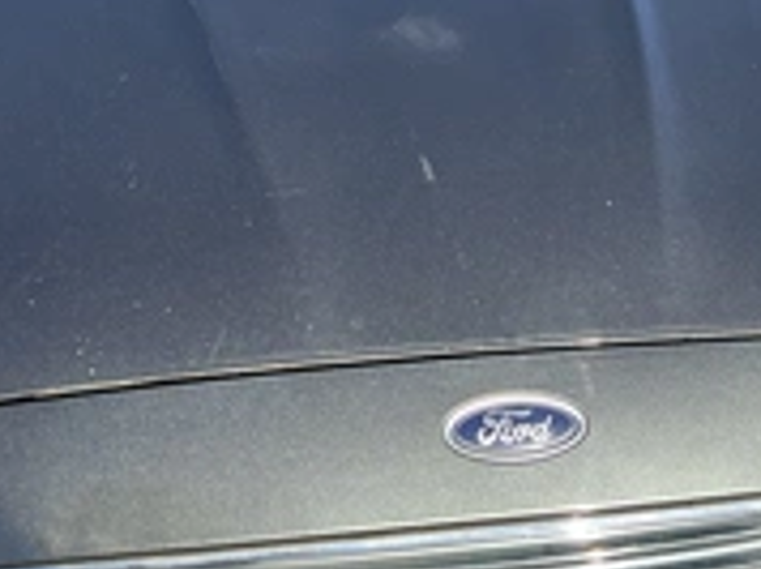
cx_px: 368
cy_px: 56
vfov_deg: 22.7
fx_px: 1383
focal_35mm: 63
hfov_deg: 30.8
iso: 25
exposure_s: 1/674
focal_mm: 3
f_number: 1.8
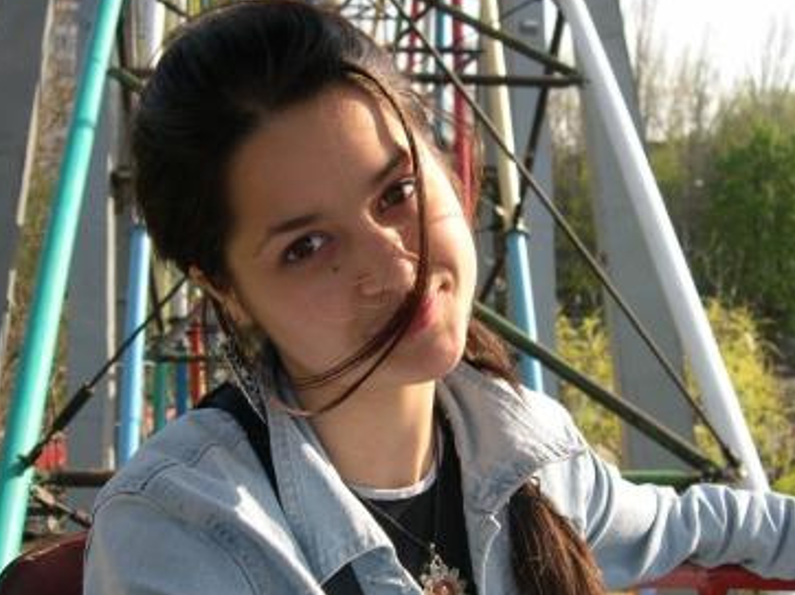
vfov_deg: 28.0
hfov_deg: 36.8
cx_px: 340
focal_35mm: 52
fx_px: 1193
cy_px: 338
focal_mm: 9
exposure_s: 1/608
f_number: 2.9
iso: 100
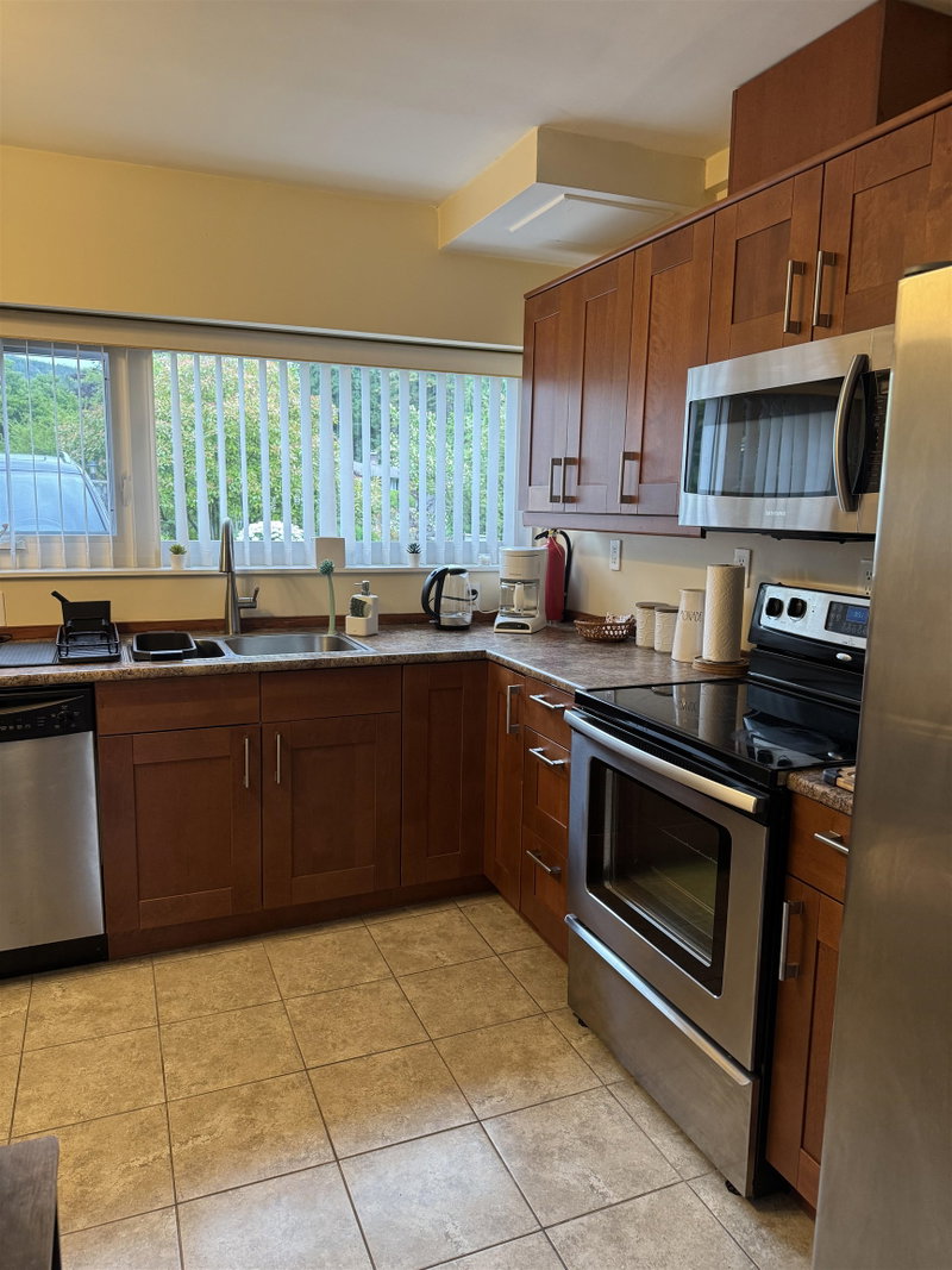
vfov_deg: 71.6
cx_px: 476
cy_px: 635
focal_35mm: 24
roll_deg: -1.0
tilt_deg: -8.6
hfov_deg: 56.8
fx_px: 880
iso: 200
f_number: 1.78
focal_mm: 6.76
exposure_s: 1/70
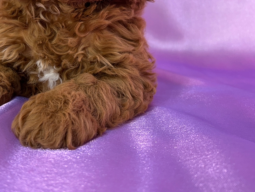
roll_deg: -2.5
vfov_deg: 29.3
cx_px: 51
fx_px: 354
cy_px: 28
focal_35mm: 48
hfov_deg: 38.2
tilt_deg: -1.1
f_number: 1.5
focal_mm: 5.7
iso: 64
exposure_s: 1/120
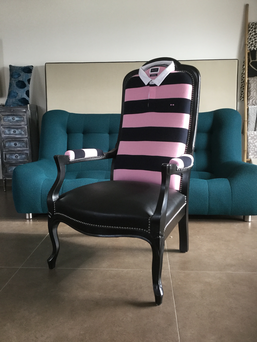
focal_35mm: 31
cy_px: 171
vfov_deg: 58.4
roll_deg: -0.3
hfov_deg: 45.4
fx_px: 307
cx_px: 128
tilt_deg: -11.1
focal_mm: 3.3
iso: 125
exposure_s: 1/33
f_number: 2.4
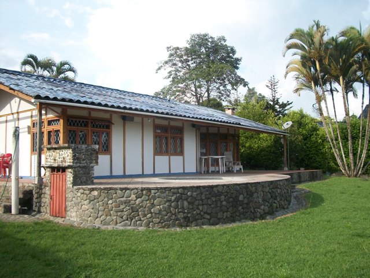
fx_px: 342
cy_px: 139
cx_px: 185
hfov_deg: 56.8
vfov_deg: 44.2
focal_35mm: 32
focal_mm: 5.7
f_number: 2.9
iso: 80
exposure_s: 1/640
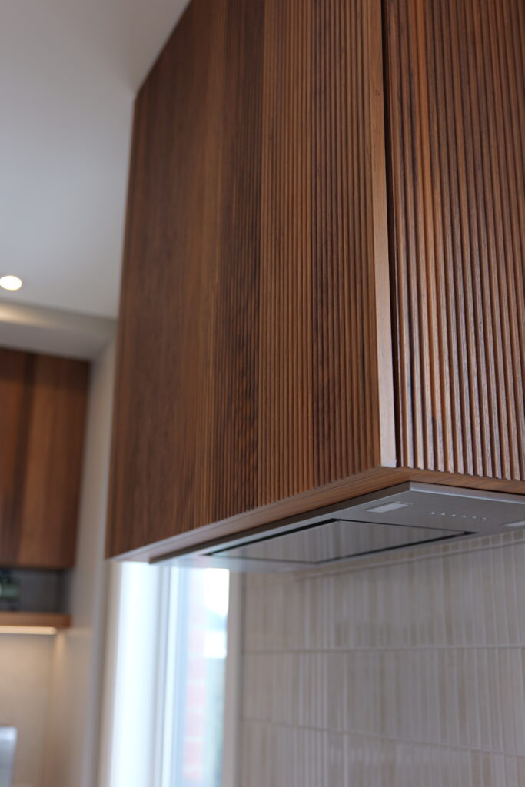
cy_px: 394
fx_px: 897
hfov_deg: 32.6
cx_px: 262
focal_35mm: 41
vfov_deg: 47.4
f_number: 2.8
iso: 100
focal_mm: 41
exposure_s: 1/60
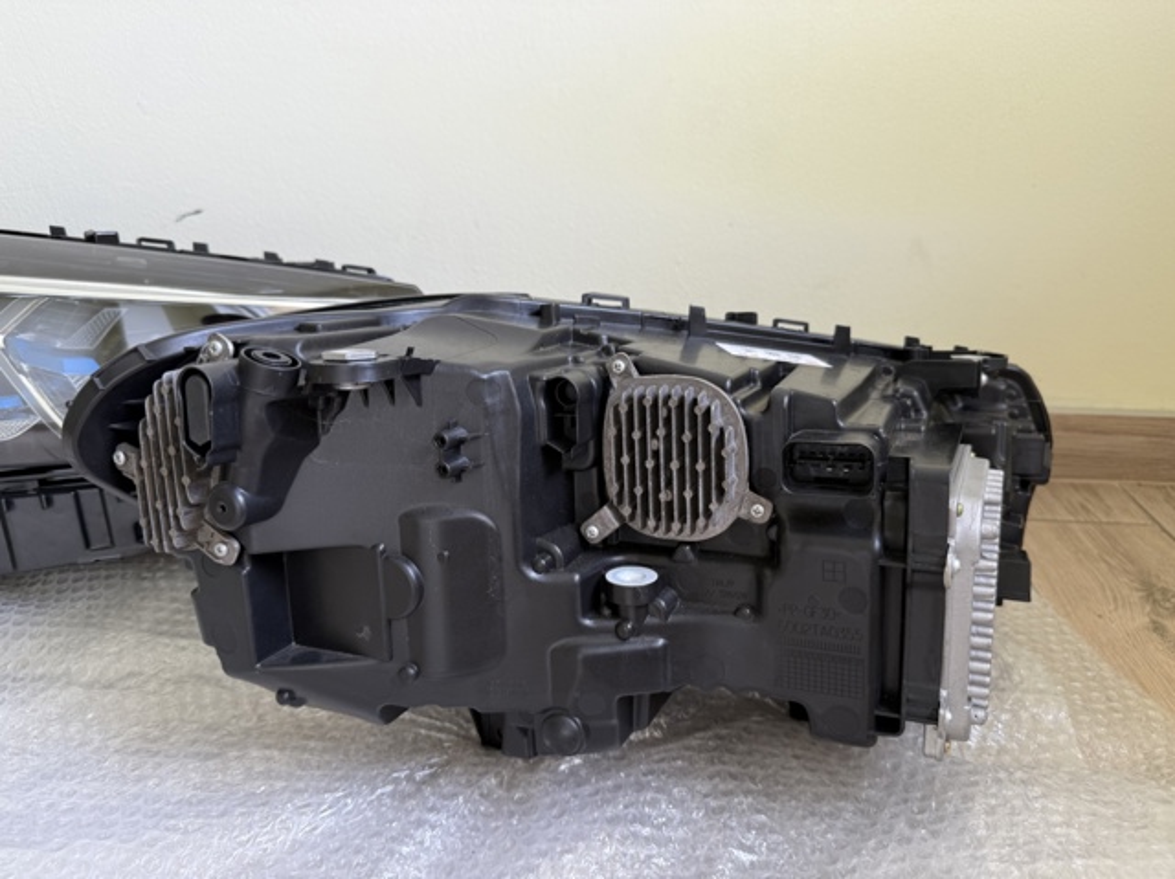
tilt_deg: -25.1
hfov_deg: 71.6
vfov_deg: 56.8
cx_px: 588
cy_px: 440
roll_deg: -0.9
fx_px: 814
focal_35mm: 24
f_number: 1.78
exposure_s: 1/121
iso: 100
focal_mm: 6.76
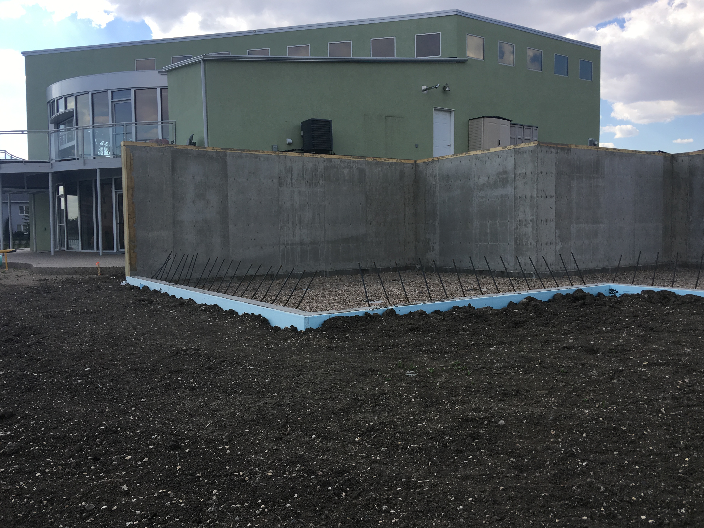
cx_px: 356
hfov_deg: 60.0
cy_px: 266
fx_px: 610
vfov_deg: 46.8
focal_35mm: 30
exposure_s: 1/894
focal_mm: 4.15
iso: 25
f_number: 2.2
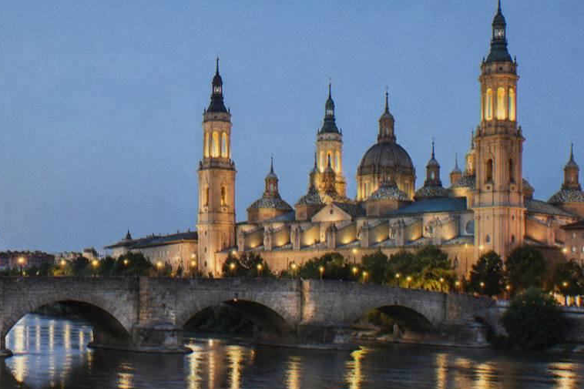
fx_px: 1005
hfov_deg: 32.4
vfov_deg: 21.9
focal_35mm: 62
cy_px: 206
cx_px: 279
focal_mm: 47
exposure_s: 1/640
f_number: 7.1
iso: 500
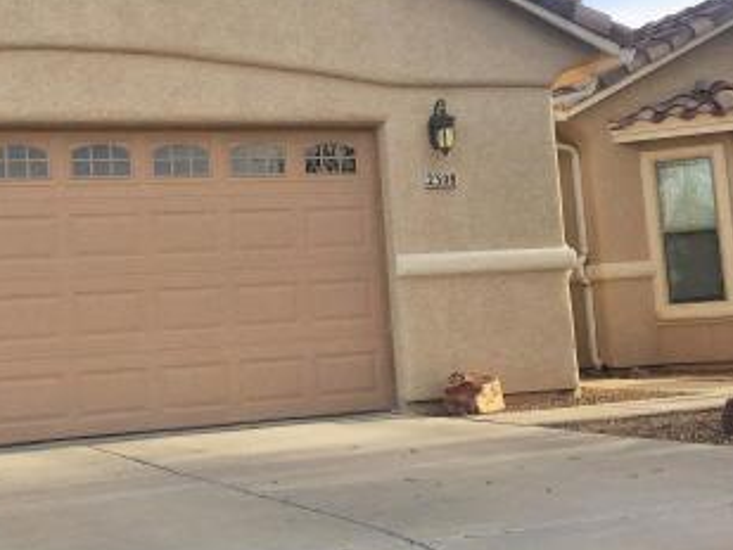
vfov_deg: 24.3
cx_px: 240
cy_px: 197
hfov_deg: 31.9
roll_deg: +2.6
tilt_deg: +6.9
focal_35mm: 60
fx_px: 1271
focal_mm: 4.15
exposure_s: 1/1199
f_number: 2.2
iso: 32
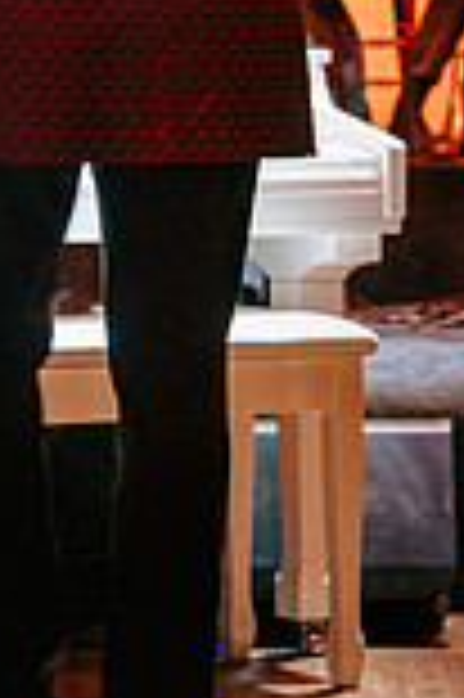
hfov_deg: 6.7
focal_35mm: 203
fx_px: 3933
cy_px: -18
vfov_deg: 10.1
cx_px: -27
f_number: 2.8
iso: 1000
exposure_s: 1/30
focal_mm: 70
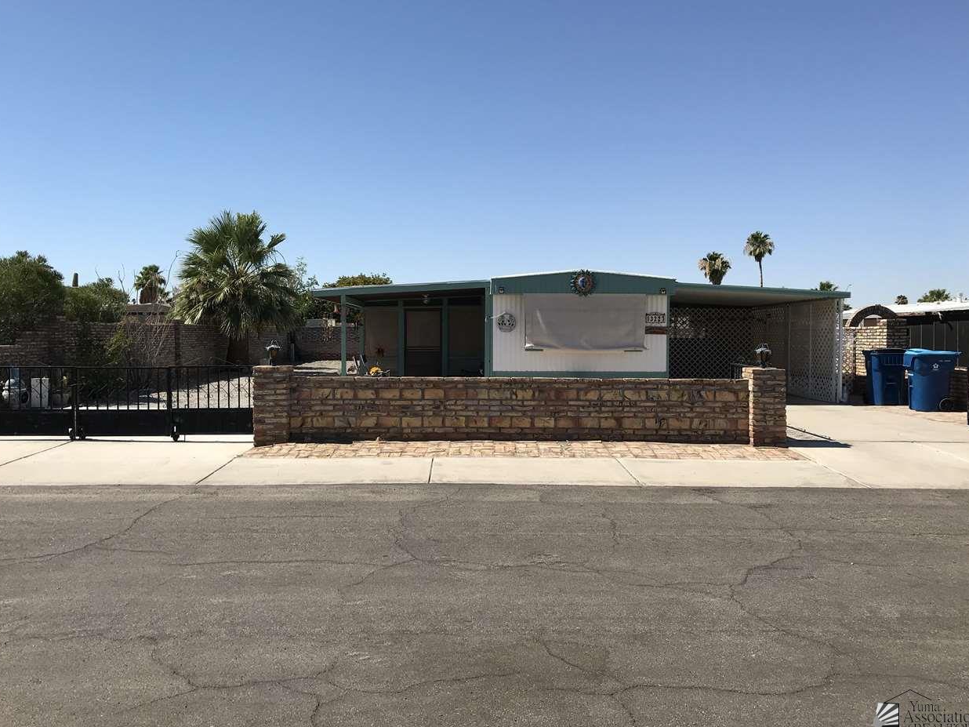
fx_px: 812
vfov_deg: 48.2
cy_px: 363
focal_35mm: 29
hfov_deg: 61.7
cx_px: 490
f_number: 1.8
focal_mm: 3.99
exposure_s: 1/3096
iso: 20
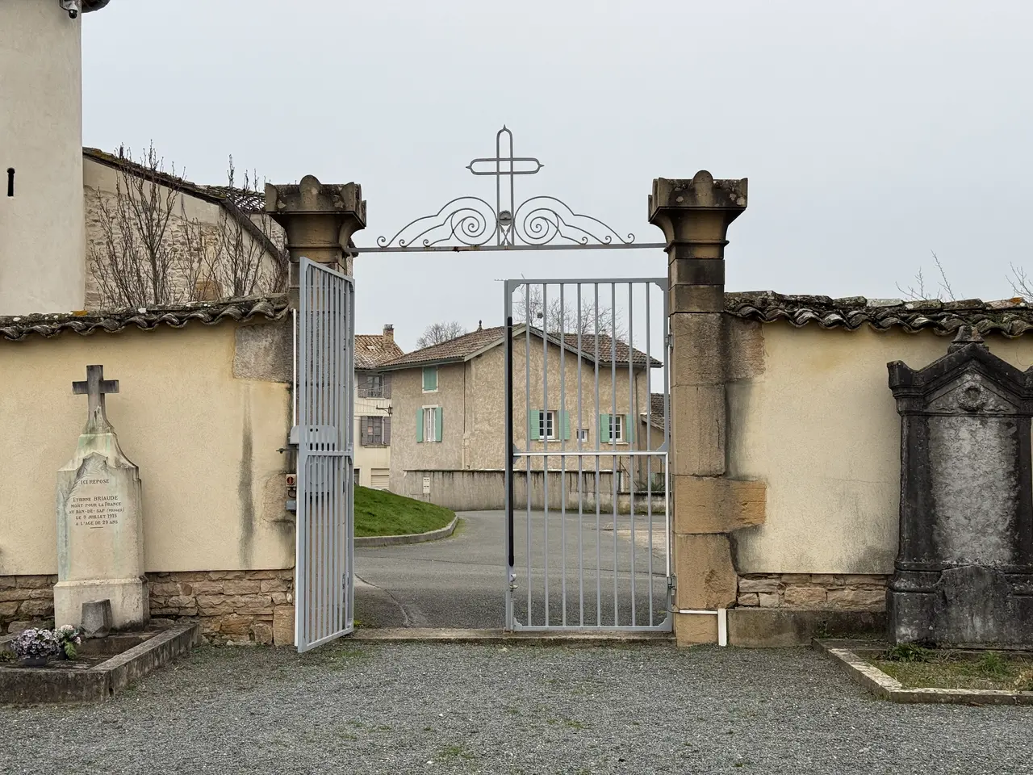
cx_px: 516
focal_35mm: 48
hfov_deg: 39.7
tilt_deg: +4.3
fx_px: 1432
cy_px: 388
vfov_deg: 30.3
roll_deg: +0.3
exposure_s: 1/137
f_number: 1.78
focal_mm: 6.76
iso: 50
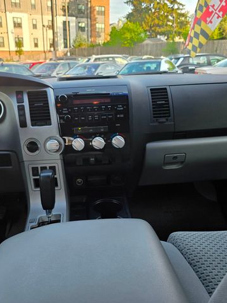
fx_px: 271
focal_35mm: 31
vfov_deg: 58.4
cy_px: 151
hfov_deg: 45.2
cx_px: 91
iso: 64
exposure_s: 1/180
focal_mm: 6.3
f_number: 1.7
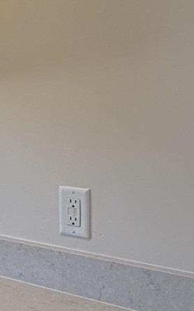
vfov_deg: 27.0
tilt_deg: -1.9
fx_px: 643
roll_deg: -1.0
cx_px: -220
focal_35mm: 76
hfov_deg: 13.9
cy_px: 108
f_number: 2.2
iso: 80
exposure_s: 1/99
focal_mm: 2.22
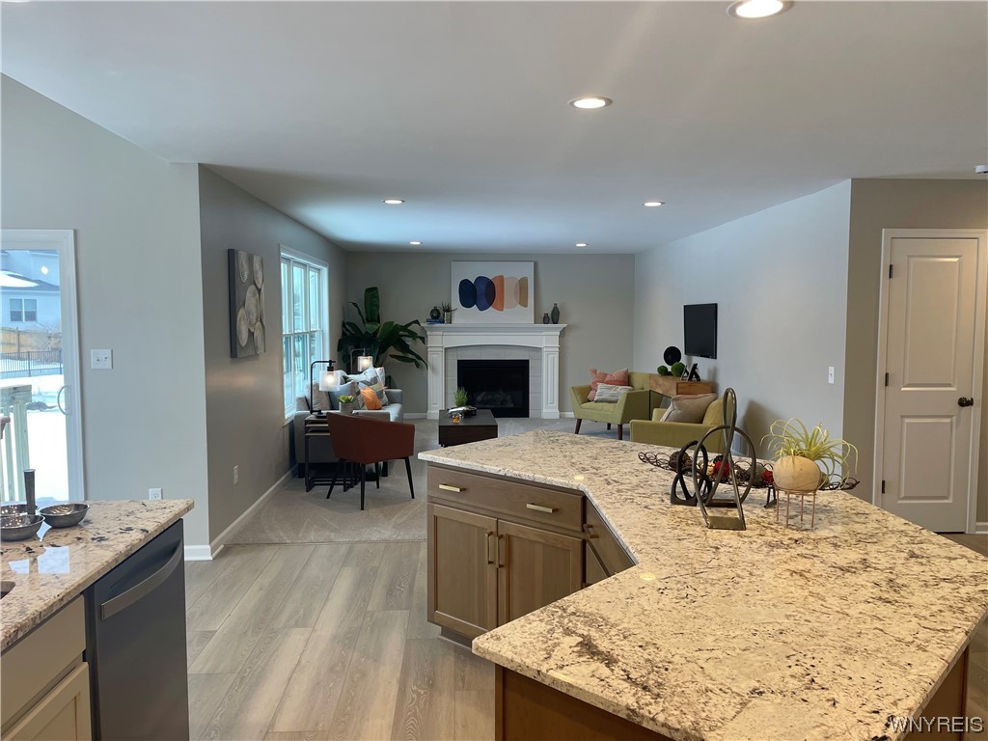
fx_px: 742
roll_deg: +0.4
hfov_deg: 67.3
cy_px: 370
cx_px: 494
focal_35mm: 26
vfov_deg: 53.1
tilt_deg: -4.0
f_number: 1.6
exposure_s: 1/120
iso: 64
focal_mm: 4.2
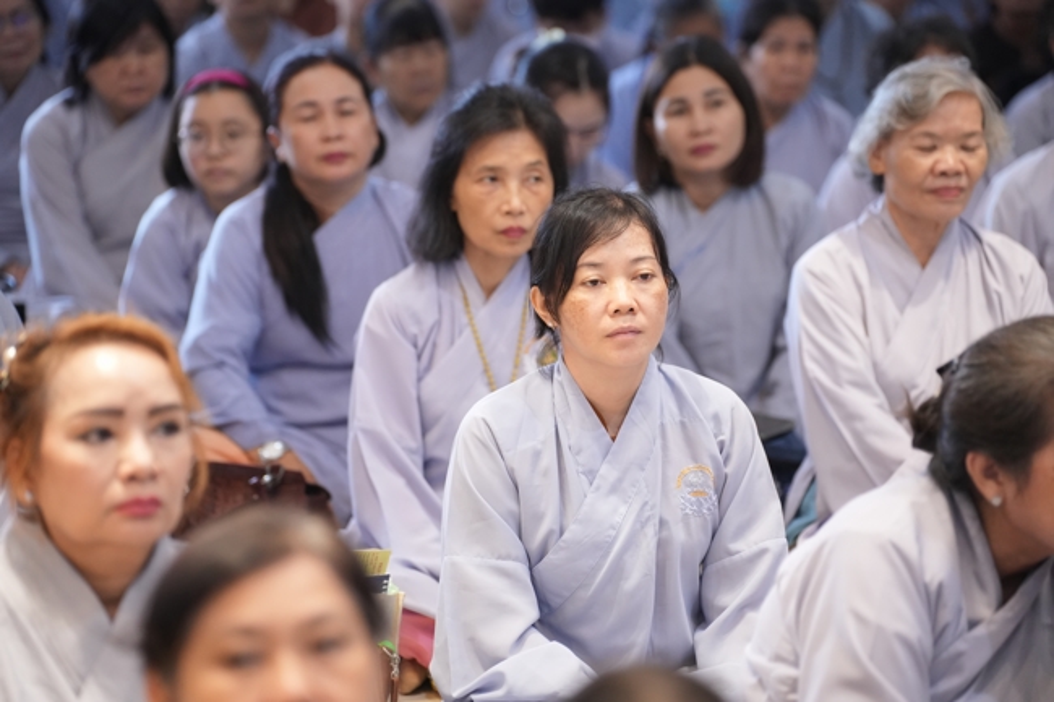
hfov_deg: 17.2
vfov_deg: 11.5
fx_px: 3483
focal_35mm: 119
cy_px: 351
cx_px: 527
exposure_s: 1/160
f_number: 2.8
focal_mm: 119
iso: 3200
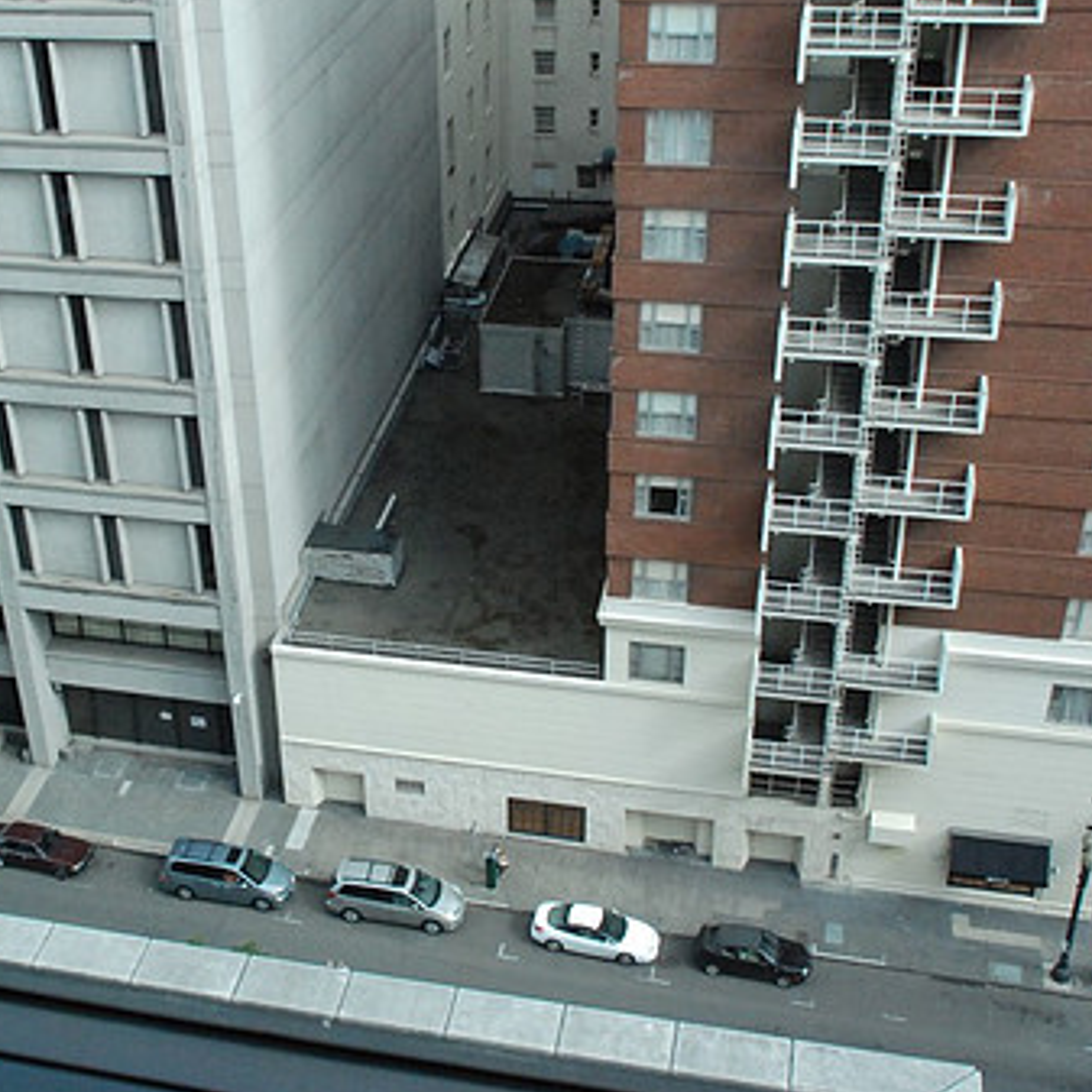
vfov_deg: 38.3
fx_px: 1570
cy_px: 507
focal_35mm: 44
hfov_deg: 37.8
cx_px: 347
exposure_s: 1/2500
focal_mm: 20
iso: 1600
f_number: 4.5
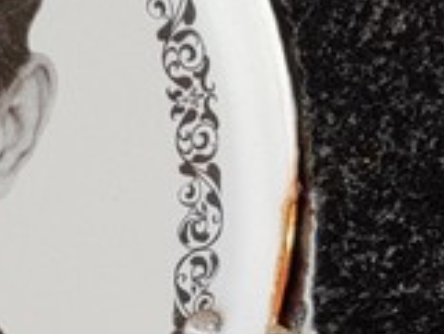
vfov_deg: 11.9
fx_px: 1592
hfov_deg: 13.7
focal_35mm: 124
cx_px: -430
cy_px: 257
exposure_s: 1/1014
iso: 50
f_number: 1.9
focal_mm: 6.04
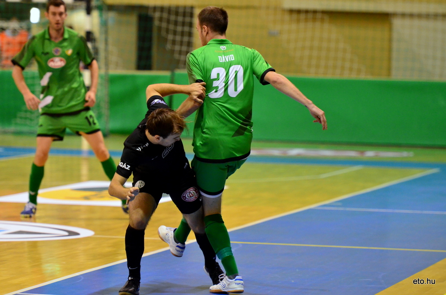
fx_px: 2967
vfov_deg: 5.7
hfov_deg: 8.6
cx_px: 223
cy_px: 148
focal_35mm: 240
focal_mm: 160
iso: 3200
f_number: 2.8
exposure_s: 1/500
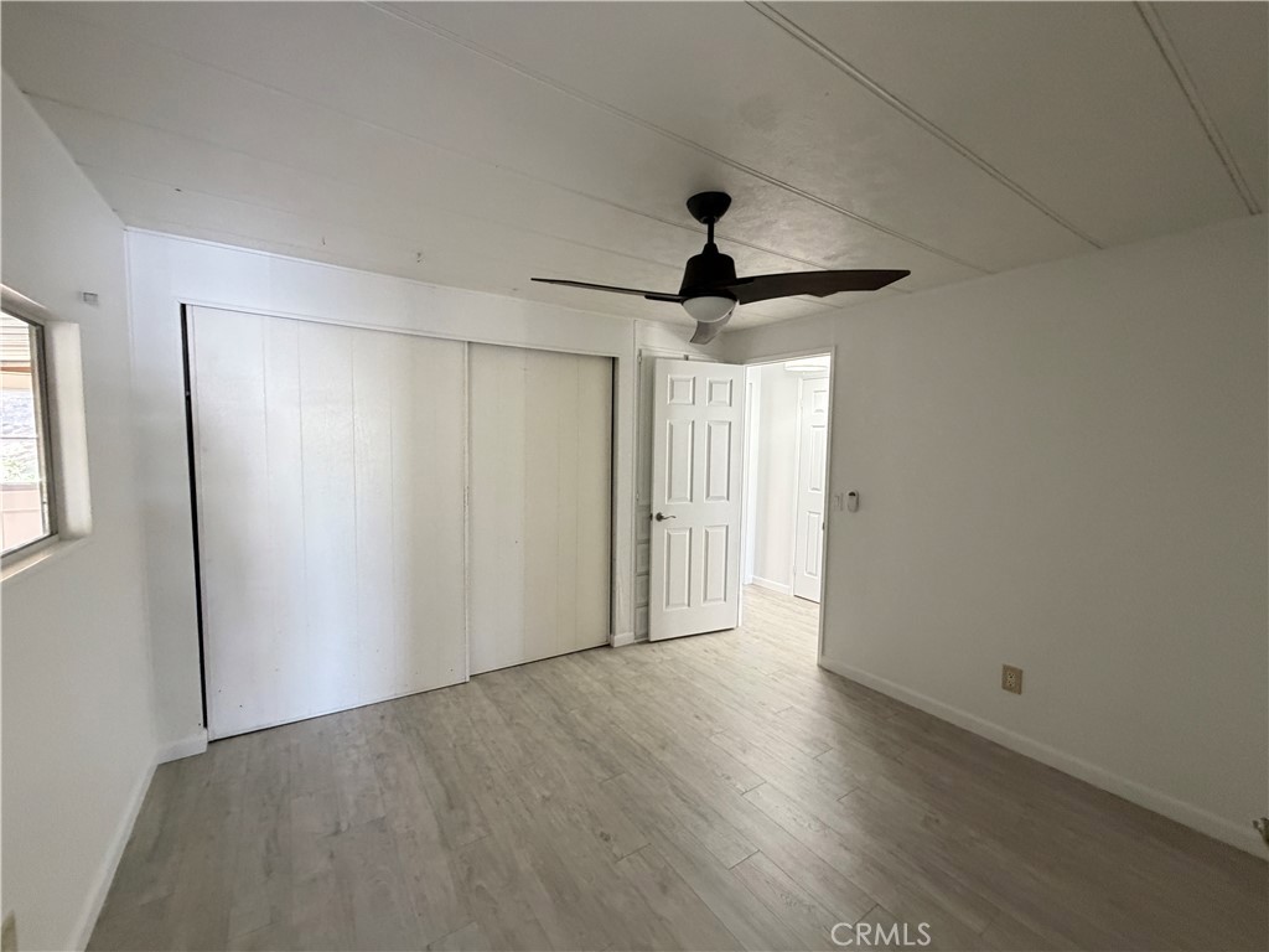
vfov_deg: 85.7
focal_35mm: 14
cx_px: 634
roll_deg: -2.2
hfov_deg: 102.1
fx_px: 513
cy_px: 476
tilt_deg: -5.0
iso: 500
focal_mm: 2.22
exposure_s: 1/60
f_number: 2.2
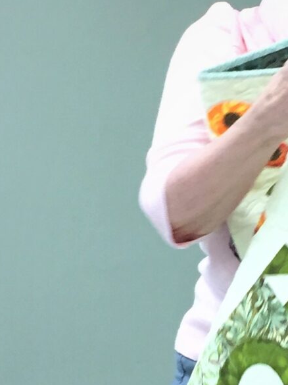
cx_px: 278
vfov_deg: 15.5
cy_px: 292
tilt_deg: +0.0
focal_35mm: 127
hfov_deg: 11.6
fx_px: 1410
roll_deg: +0.5
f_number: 2.2
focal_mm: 4.15
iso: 80
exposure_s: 1/30
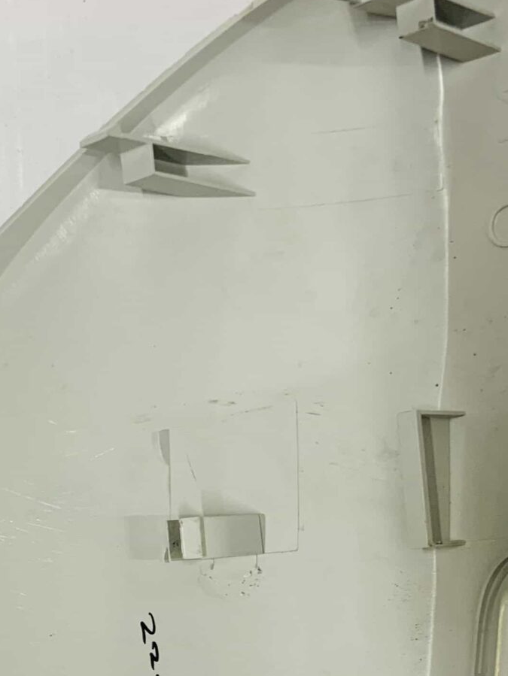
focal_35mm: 74
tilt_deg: -77.7
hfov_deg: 19.9
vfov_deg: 25.7
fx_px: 1447
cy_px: 581
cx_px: 239
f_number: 1.8
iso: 100
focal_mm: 4.25
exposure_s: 1/50
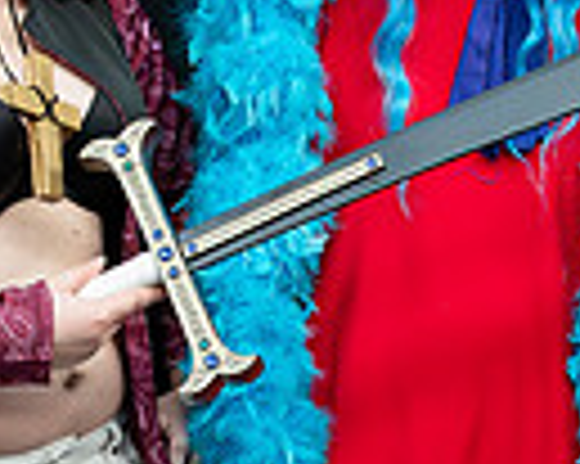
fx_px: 2384
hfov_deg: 13.8
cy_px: 419
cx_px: 492
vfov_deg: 11.0
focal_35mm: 139
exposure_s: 1/800
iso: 12800
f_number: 8
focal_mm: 24
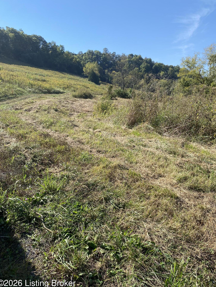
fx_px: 225
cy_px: 148
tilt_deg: -11.0
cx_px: 109
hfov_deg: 51.3
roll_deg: +3.0
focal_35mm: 27
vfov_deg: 65.3
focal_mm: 4.25
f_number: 1.8
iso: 32
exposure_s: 1/1927
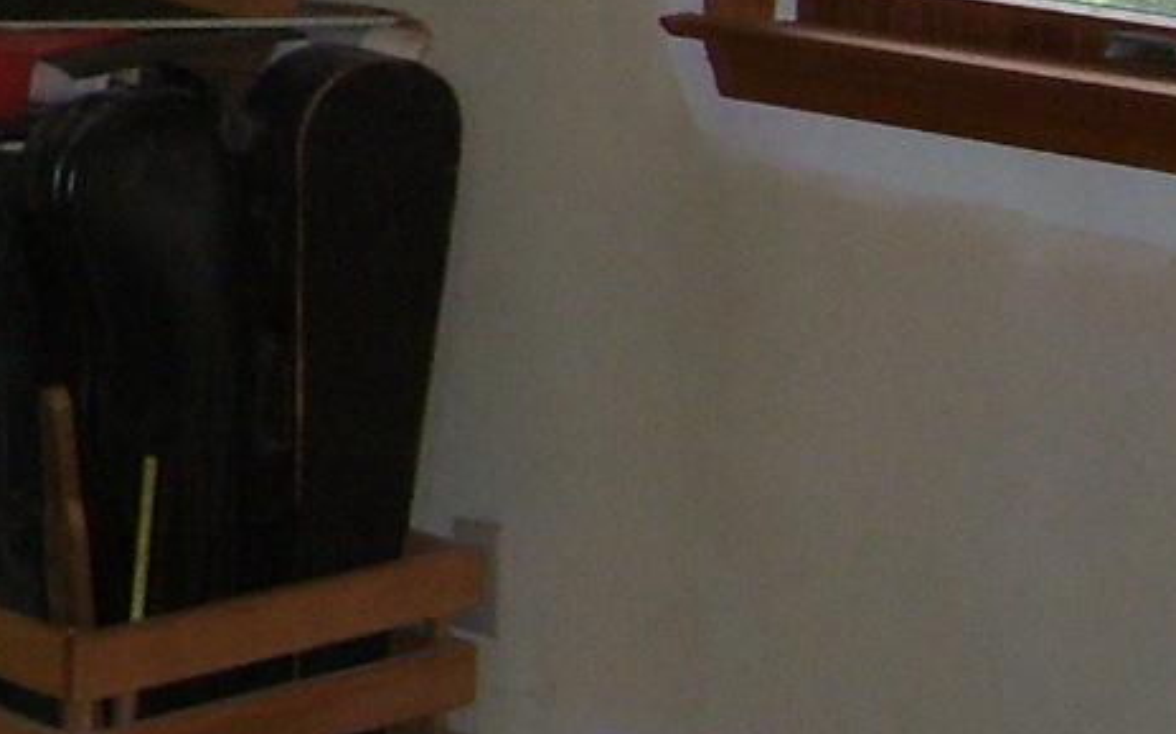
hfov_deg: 15.4
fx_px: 4133
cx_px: -389
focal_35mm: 129
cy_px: -488
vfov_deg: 9.7
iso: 125
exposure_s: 1/60
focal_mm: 5.6
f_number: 2.7
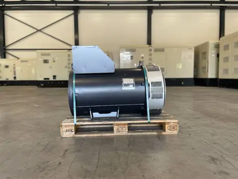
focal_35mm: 26
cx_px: 119
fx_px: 179
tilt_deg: -4.4
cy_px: 90
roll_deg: +0.7
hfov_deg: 67.3
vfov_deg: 53.1
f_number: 1.6
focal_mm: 4.2
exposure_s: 1/50
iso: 100
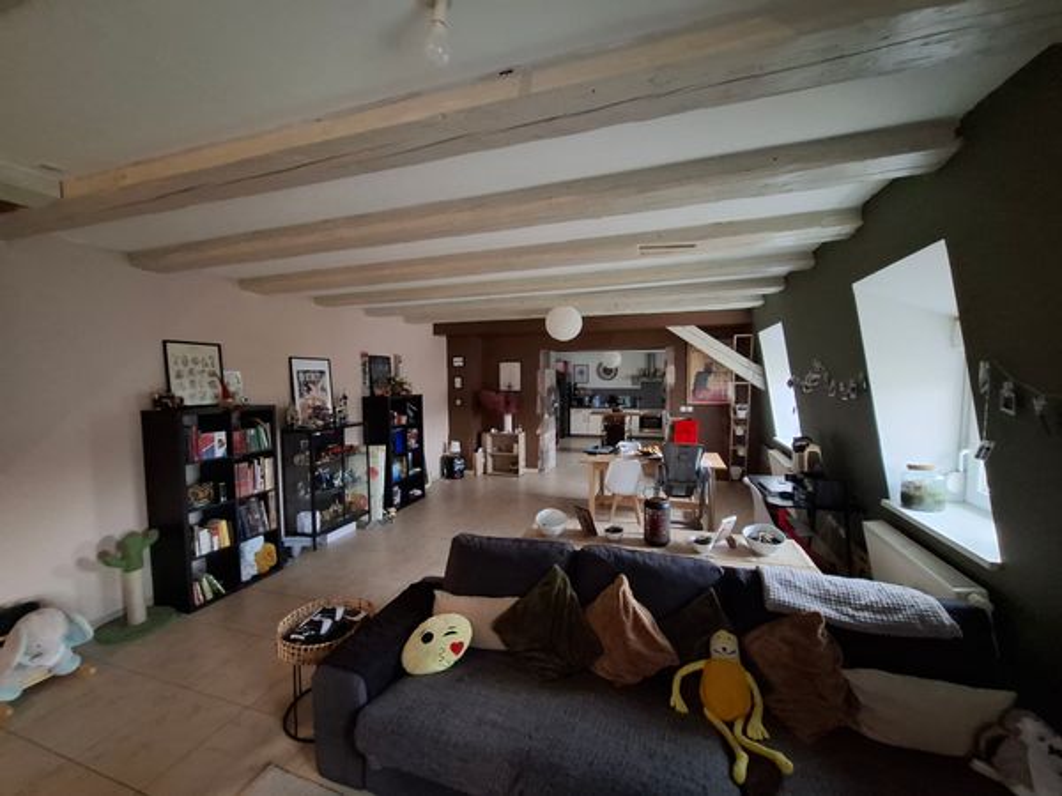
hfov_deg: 106.2
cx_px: 531
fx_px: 399
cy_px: 398
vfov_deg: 89.9
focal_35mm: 13
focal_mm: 1.74
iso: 500
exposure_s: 1/20
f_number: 2.2
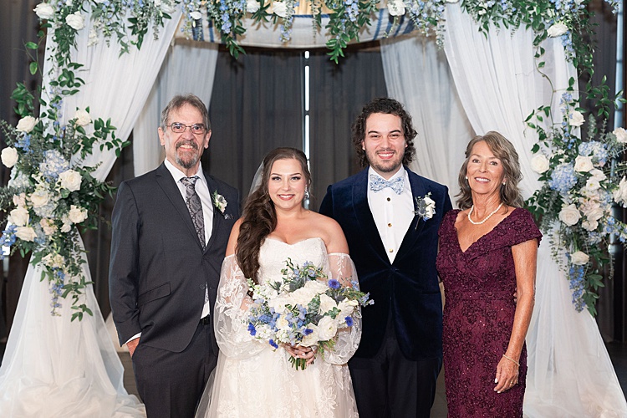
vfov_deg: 27.8
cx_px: 282
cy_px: 226
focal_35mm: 48
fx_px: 843
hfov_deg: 40.7
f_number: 2.8
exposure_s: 1/250
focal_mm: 44
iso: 800
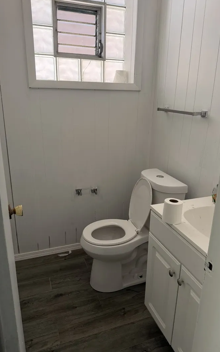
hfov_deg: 47.5
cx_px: 118
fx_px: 250
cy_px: 176
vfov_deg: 70.4
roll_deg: -2.0
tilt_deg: -17.6
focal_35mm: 26
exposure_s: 1/60
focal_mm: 6.76
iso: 200
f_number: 1.78
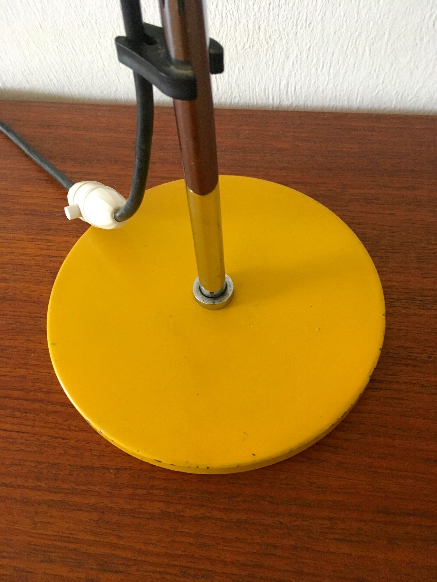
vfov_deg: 61.7
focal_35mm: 29
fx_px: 488
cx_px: 218
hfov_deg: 48.2
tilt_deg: -58.0
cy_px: 291
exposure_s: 1/33
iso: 250
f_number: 2.2
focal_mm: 4.15
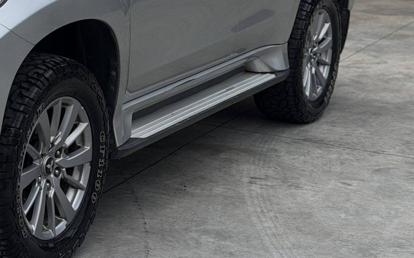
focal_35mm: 106
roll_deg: -0.6
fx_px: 1196
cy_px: -1
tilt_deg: -7.8
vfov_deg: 12.2
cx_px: -15
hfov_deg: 19.0
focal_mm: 6.76
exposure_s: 1/2865
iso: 64
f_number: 1.78
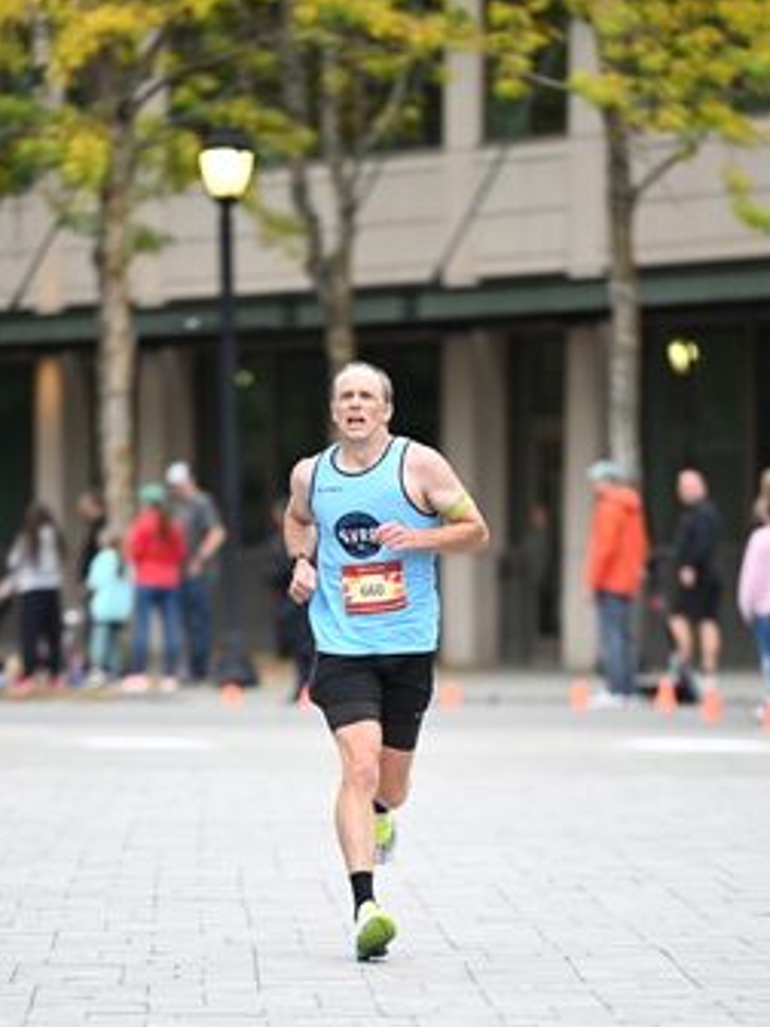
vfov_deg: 6.3
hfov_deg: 4.7
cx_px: 390
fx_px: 9343
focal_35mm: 315
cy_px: 795
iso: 1600
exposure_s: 1/1000
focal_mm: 200
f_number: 2.8
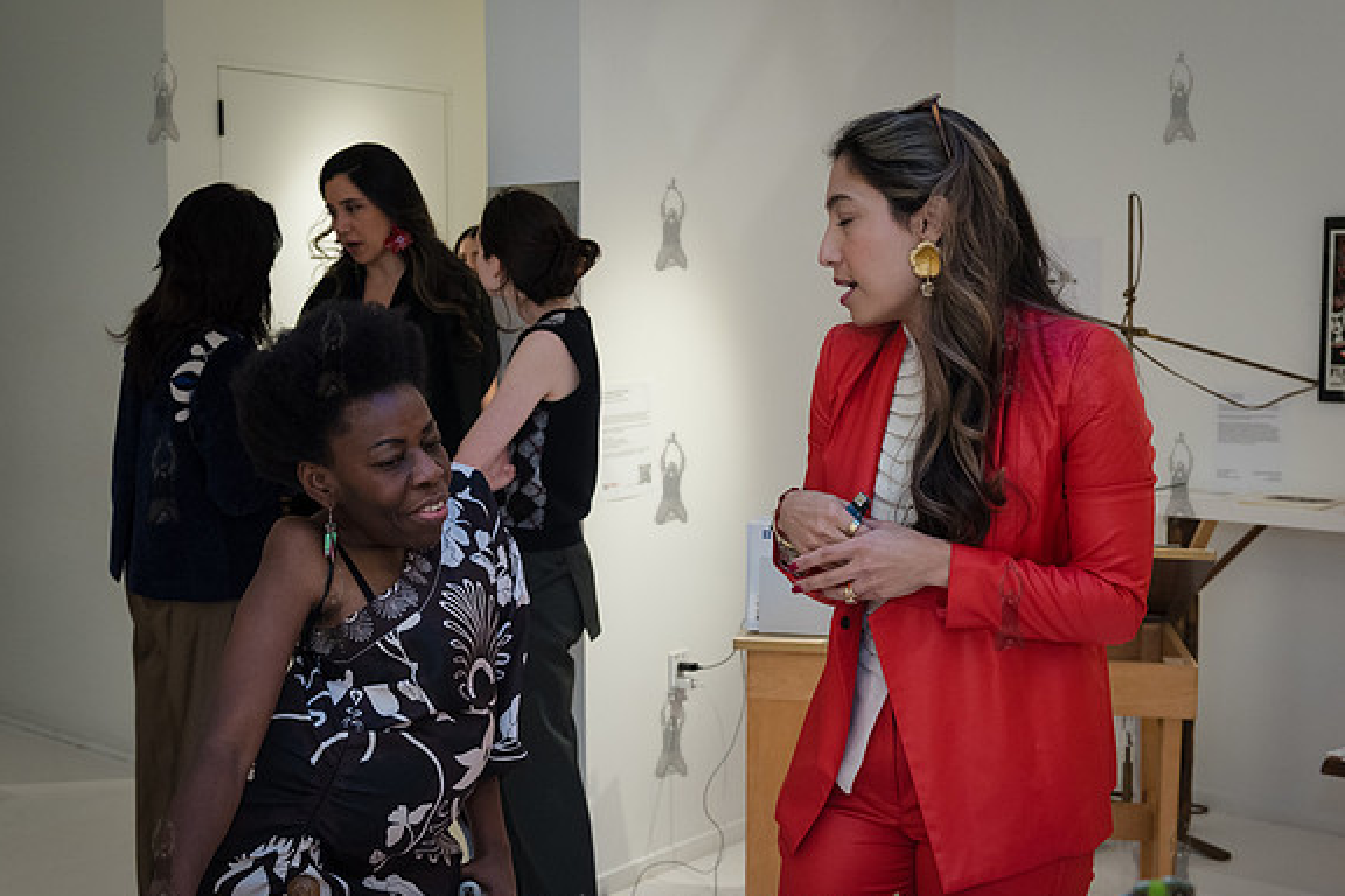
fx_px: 1718
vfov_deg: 29.2
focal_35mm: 46
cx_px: 646
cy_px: 449
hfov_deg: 42.7
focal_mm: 38
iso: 1600
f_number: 4.5
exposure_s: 1/250
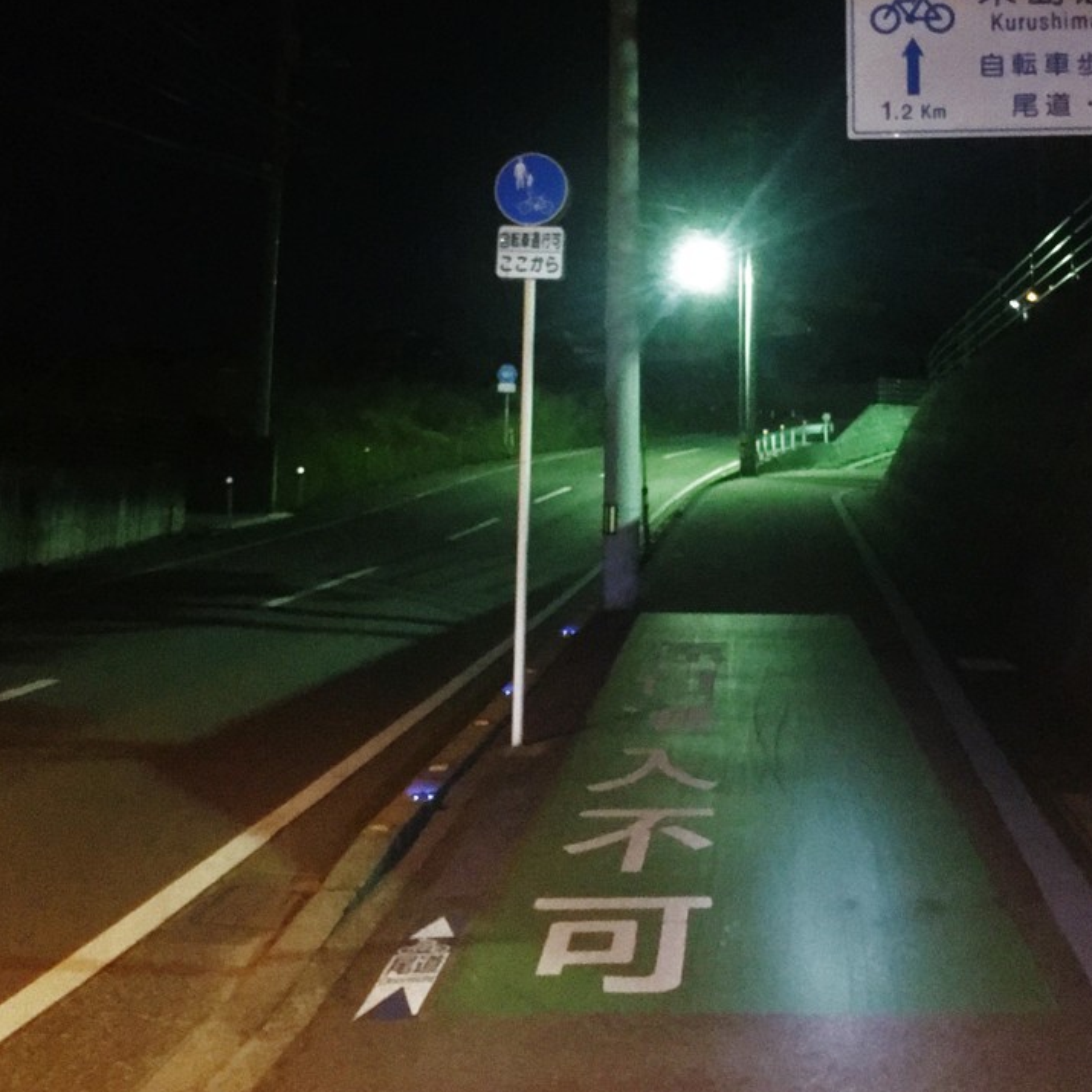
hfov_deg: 39.0
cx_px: 651
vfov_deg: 38.3
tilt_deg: +6.5
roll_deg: -2.1
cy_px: 296
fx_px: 1535
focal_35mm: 43
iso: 1250
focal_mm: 4.15
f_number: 2.2
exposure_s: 1/4
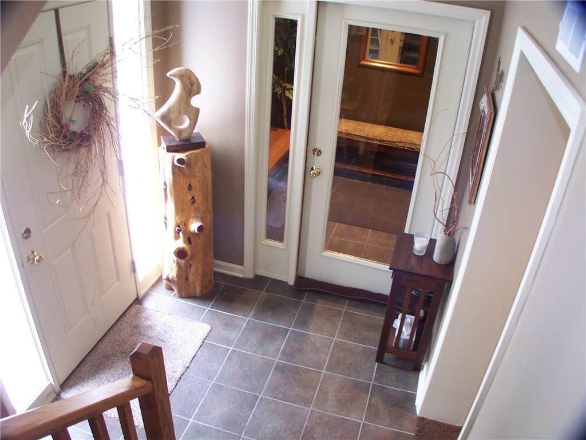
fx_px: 643
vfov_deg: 37.7
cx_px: 293
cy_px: 220
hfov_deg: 49.0
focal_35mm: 38
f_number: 2.8
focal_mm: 6.3
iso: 140
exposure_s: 1/8
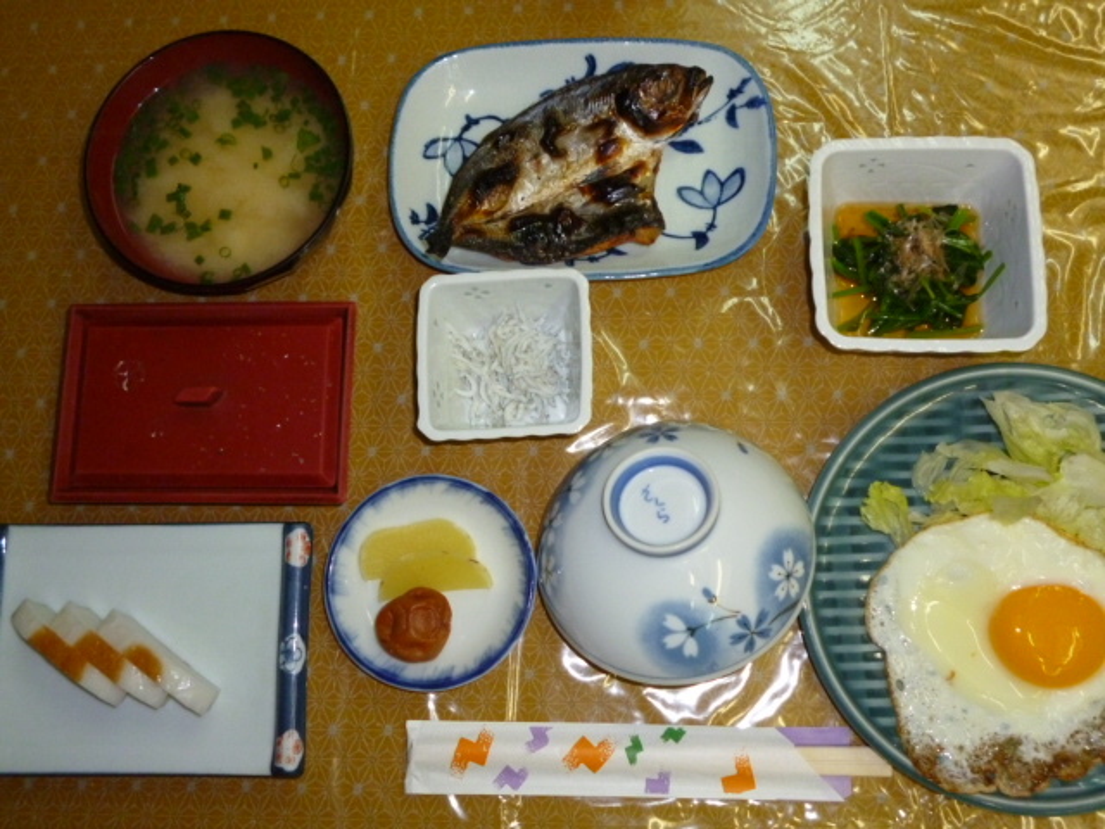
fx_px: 1149
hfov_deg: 51.4
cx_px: 552
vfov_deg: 39.7
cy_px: 414
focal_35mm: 36
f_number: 3.5
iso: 400
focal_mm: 6.4
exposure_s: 1/60
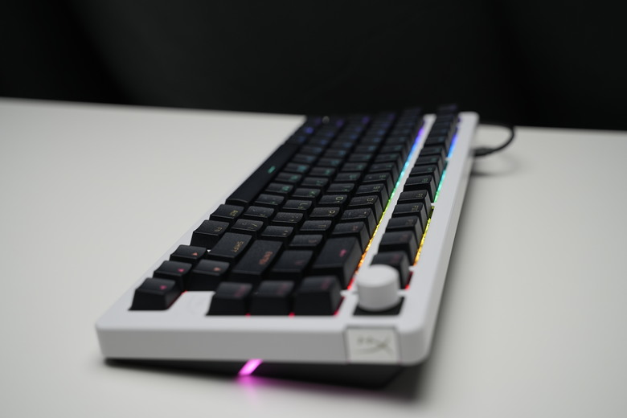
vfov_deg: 29.9
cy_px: 209
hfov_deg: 43.6
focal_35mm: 45
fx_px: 784
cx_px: 314
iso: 640
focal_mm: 45
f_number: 4
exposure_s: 1/100
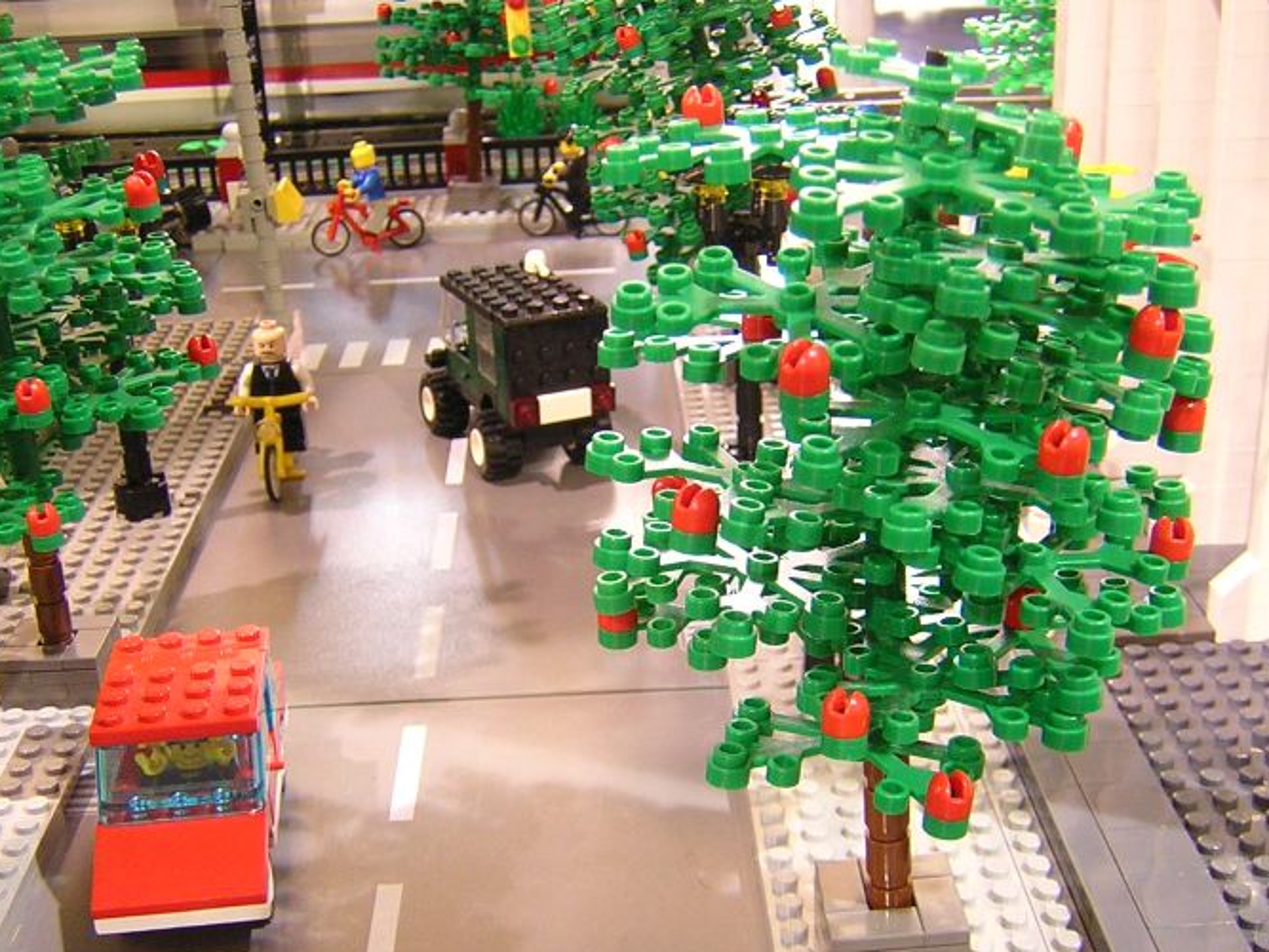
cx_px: 597
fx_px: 1759
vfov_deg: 30.2
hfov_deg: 39.6
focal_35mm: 48
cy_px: 510
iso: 246
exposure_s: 1/3.4
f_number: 2.7
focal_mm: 5.2
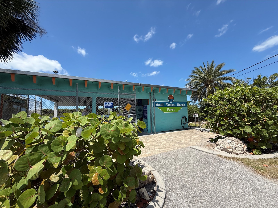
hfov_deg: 102.1
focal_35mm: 14
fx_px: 112
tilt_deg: +5.1
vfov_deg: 85.7
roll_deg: +1.6
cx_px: 139
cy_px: 104
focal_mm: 2.22
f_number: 2.2
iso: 50
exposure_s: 1/2024
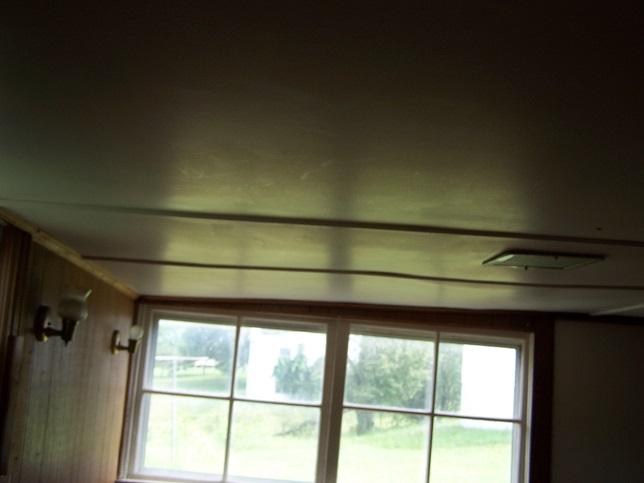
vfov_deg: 37.7
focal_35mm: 38
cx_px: 322
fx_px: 707
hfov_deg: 49.0
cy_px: 242
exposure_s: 1/80
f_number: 2.8
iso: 80
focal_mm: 6.3
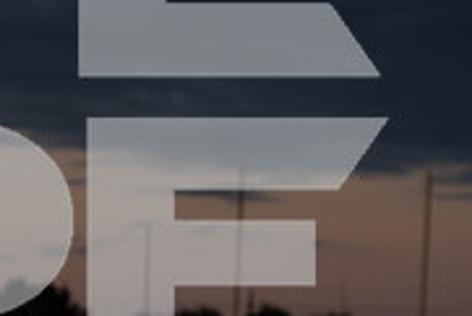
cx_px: -276
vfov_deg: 7.7
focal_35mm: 179
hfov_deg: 11.0
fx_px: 2349
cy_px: 257
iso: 250
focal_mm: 56
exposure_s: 1/250
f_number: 4.5
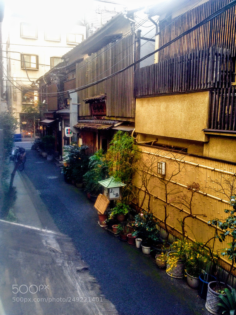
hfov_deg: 40.7
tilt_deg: -8.4
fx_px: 318
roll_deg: +0.0
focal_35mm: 35
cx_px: 118
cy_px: 158
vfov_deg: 52.6
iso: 50
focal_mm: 4.28
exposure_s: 1/124
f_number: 2.4
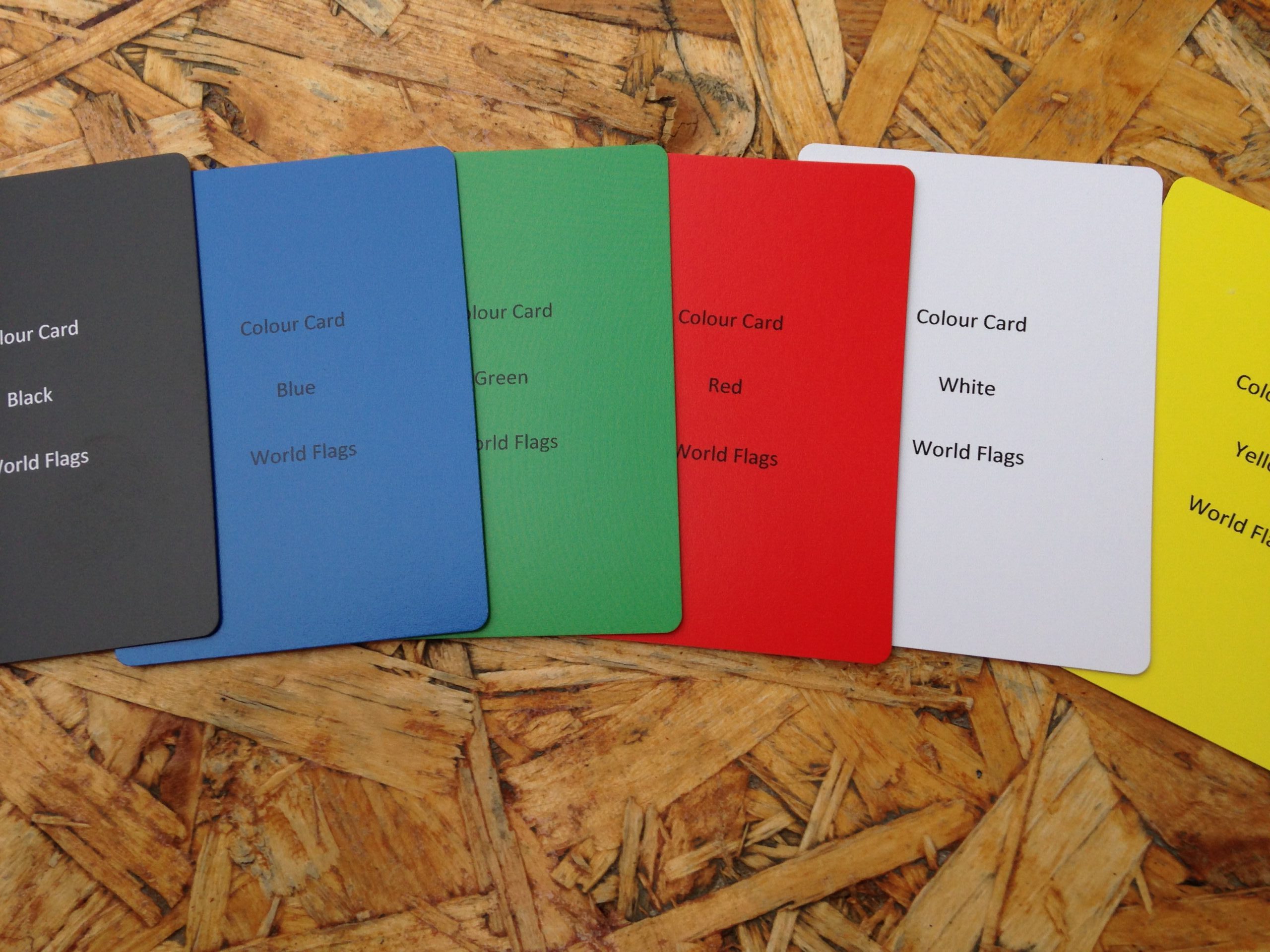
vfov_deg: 42.9
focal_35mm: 33
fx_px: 1211
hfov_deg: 55.4
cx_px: 635
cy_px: 476
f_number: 2.4
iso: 50
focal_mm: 4.12
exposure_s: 1/180
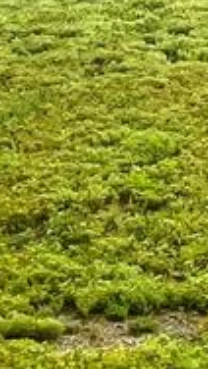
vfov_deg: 9.5
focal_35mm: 217
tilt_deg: -2.9
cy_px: -249
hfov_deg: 5.5
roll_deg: -2.2
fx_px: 2124
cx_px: 418
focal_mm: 5.7
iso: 50
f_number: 1.5
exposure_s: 1/6993
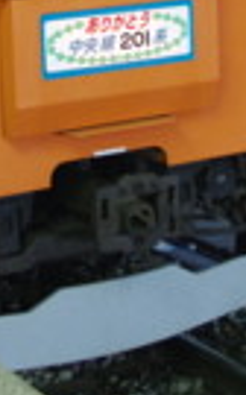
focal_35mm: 118
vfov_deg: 16.9
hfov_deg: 11.0
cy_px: -82
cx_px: 50
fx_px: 1270
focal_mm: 26.25
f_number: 4
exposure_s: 1/50
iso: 1600
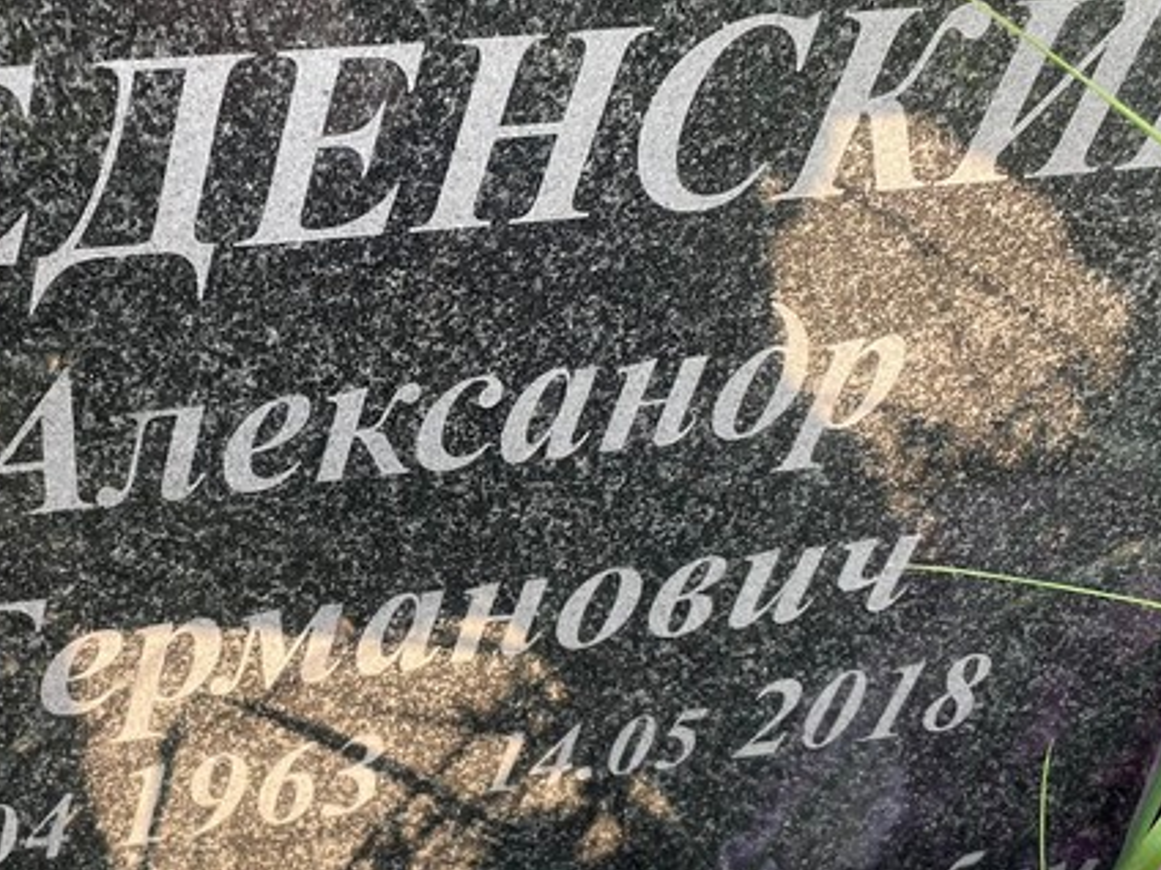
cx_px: 397
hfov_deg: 38.5
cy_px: 468
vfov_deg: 29.7
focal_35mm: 49
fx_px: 1643
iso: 50
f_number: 1.6
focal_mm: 4.2
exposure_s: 1/121
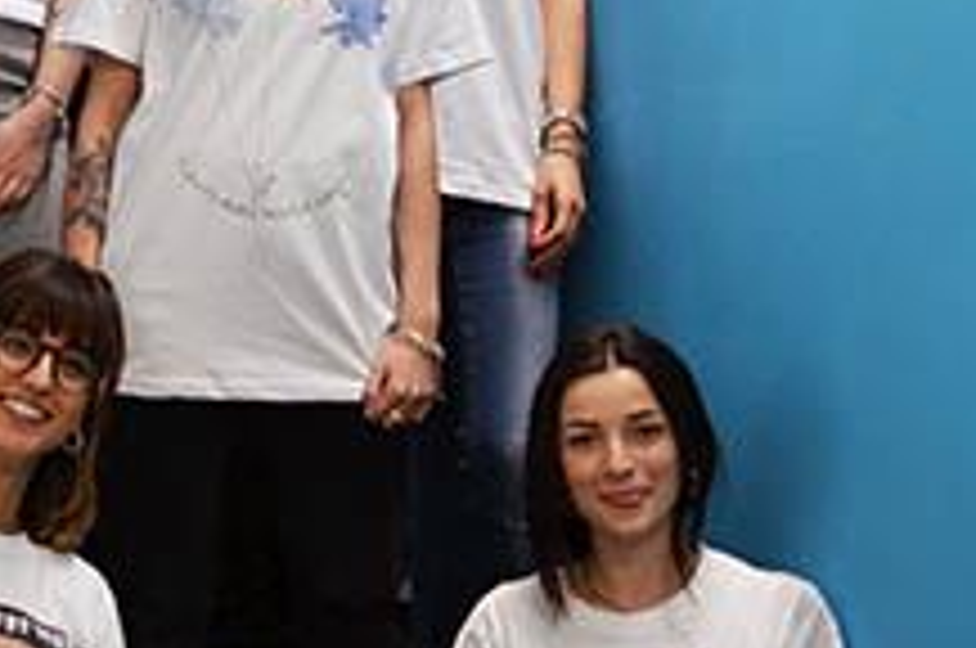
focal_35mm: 145
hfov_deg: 14.0
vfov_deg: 9.3
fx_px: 3936
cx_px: 117
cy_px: -130
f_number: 1.8
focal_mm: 35
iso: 400
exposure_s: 1/60
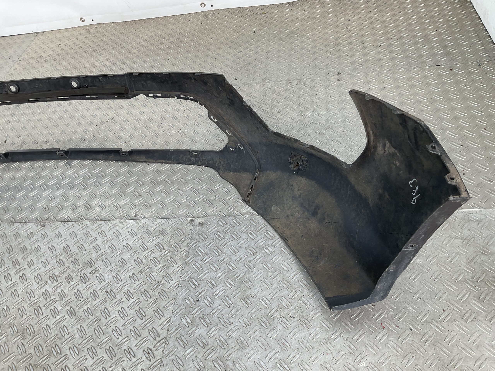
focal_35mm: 29
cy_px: 186
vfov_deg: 48.2
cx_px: 248
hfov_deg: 61.7
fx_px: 415
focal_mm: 3
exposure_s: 1/122
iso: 16
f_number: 1.8
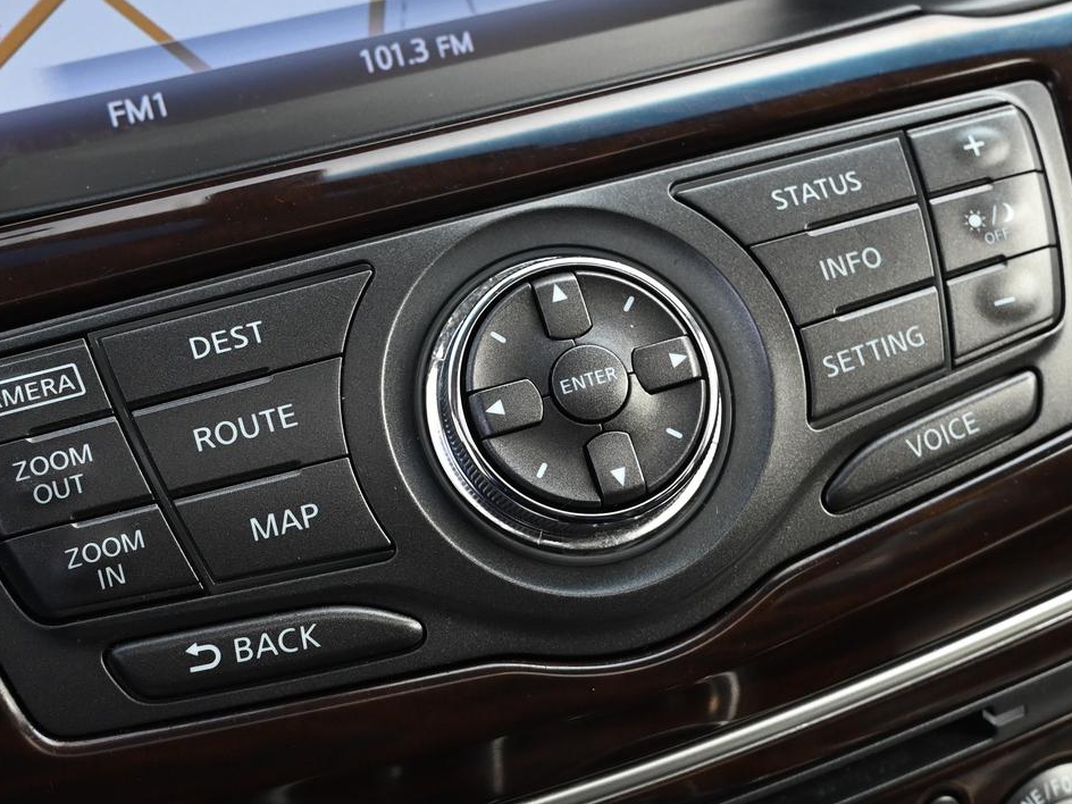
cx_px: 568
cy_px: 399
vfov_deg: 30.9
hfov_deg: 40.4
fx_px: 1456
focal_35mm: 47
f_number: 6.3
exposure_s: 1/500
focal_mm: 24
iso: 1600
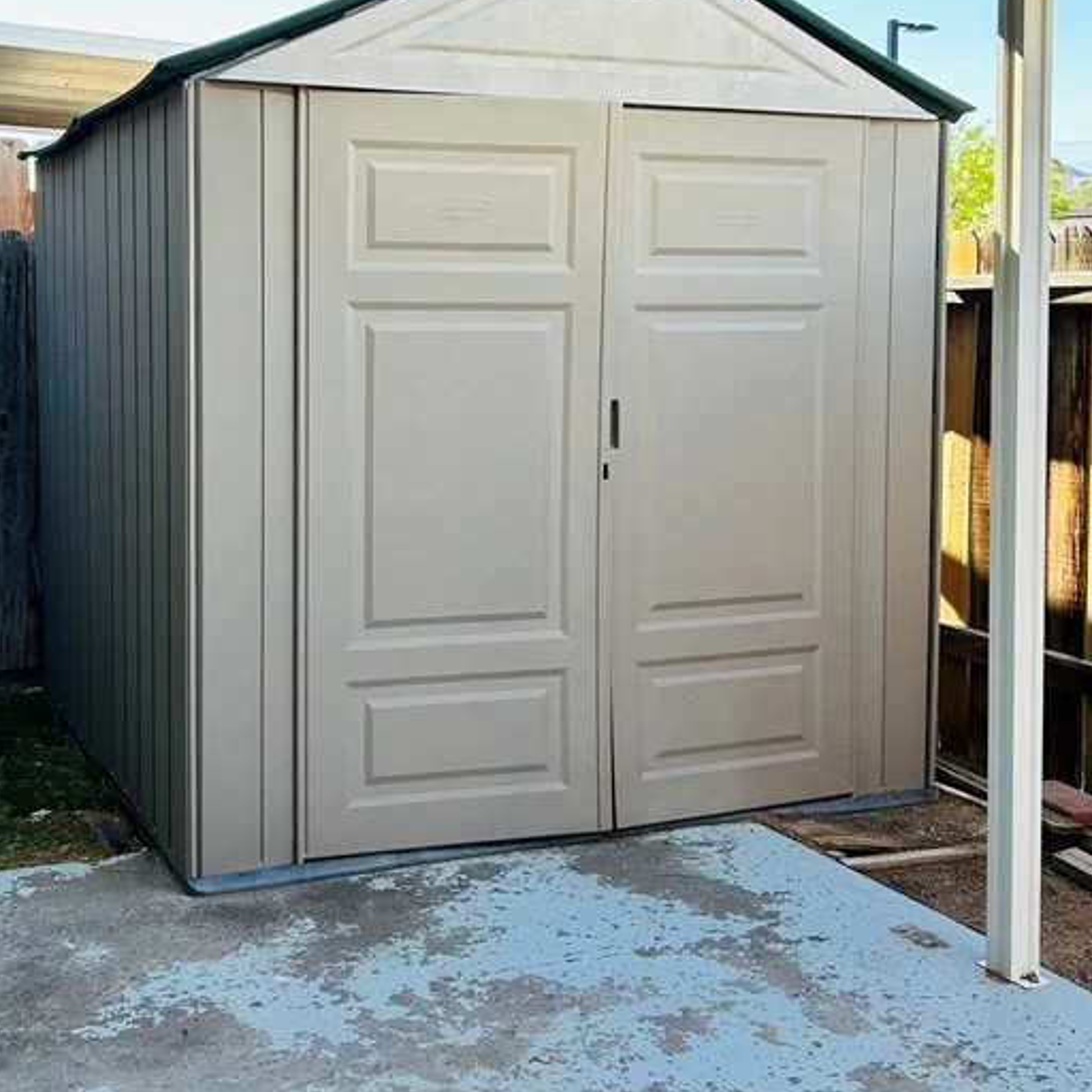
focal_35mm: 46
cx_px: 427
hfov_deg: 36.6
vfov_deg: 36.6
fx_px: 1642
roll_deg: +0.3
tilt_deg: -4.8
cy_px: 414
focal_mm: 5.7
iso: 50
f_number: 1.5
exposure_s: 1/611
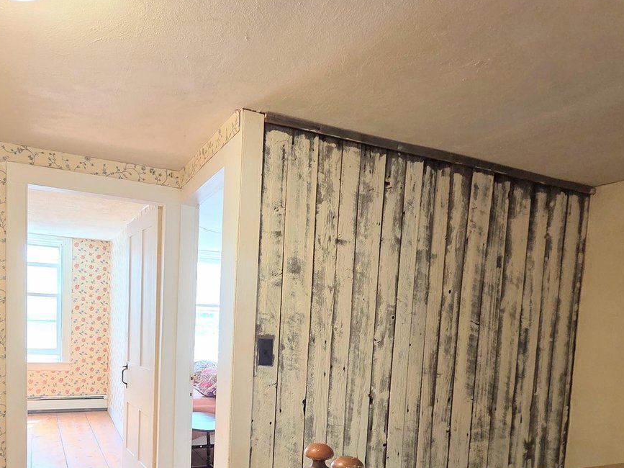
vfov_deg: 53.5
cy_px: 365
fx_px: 433
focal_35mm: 24
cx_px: 247
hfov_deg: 70.8
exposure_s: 1/60
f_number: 2.2
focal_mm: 2.2
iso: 250
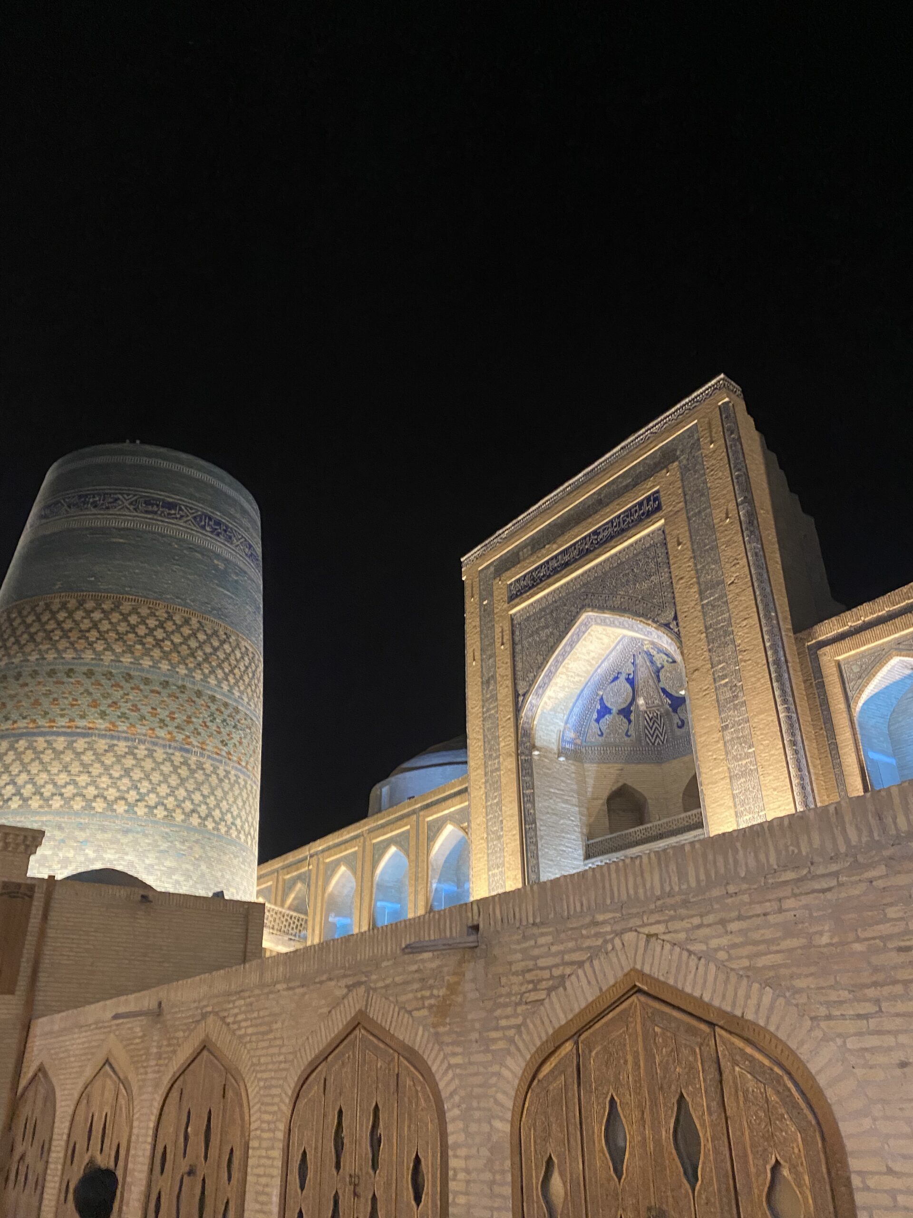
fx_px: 914
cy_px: 609
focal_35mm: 26
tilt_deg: +28.6
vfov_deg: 67.3
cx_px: 456
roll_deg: +0.0
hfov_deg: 53.1
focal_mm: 4.25
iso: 640
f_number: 1.8
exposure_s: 1/30
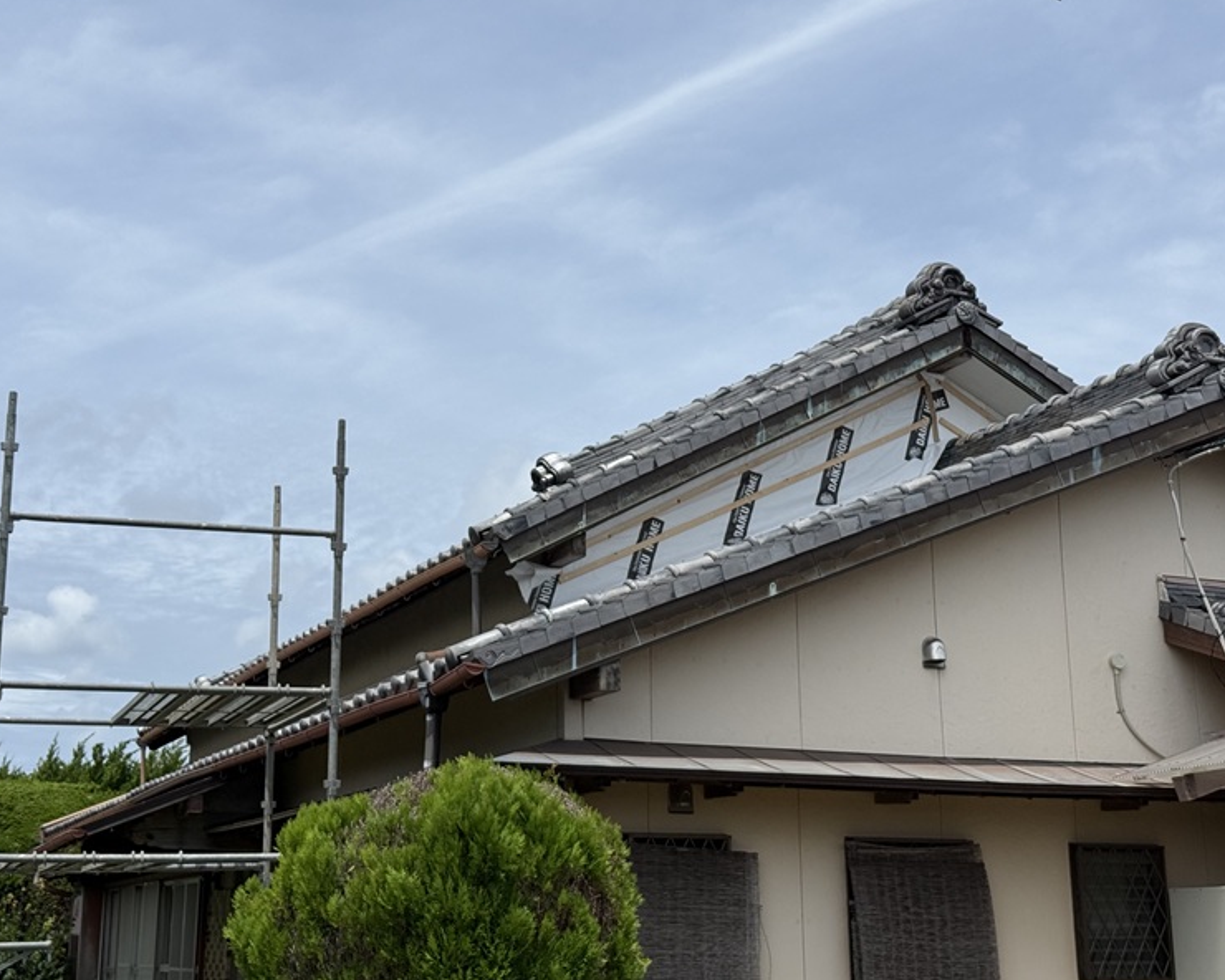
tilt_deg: +13.7
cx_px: 616
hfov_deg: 36.7
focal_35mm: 51
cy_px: 488
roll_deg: +0.0
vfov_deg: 29.7
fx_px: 1849
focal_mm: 6.76
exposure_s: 1/9901
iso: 64
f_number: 1.78
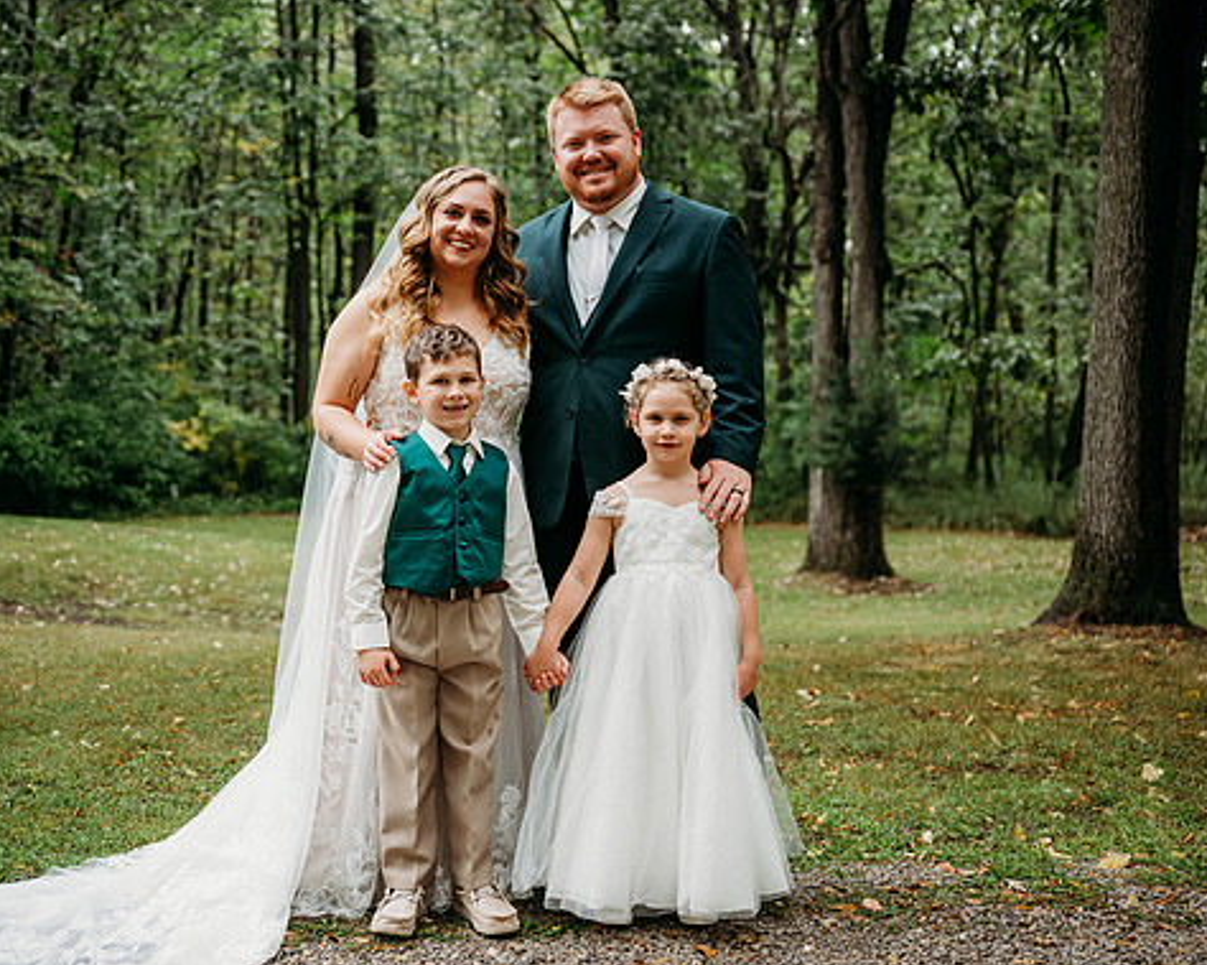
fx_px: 1821
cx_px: 590
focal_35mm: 51
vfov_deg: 29.7
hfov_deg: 36.7
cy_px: 486
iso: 200
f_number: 2.8
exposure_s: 1/400
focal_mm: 43
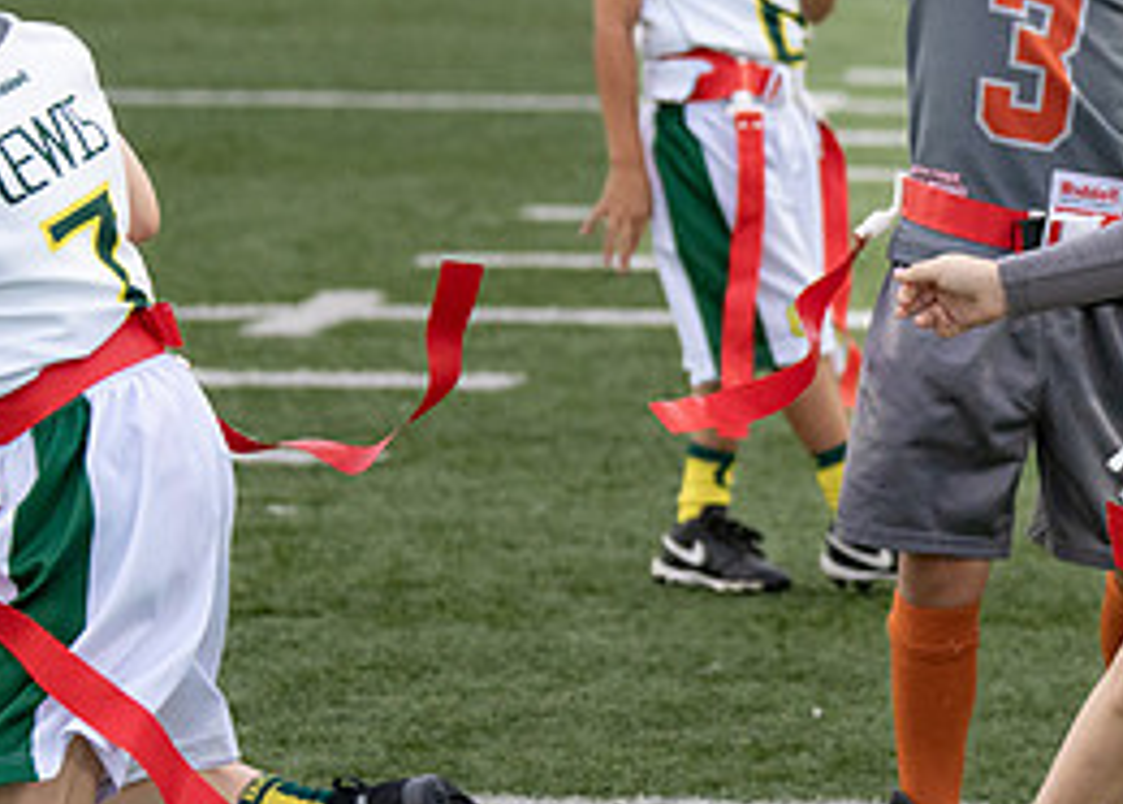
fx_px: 6574
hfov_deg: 9.6
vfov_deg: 7.0
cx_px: 1386
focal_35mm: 206
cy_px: 148
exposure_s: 1/1250
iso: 1000
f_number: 2.8
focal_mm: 70
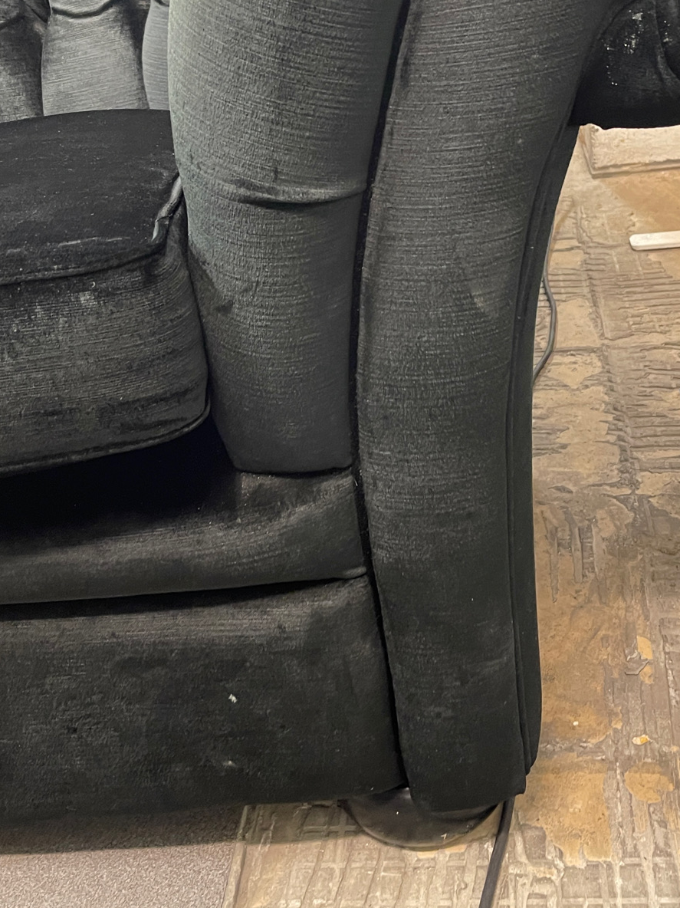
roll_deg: +8.3
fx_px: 1179
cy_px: 230
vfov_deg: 40.9
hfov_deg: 32.1
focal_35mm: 45
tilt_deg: -20.1
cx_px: 363
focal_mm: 5.1
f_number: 1.6
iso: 640
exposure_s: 1/25
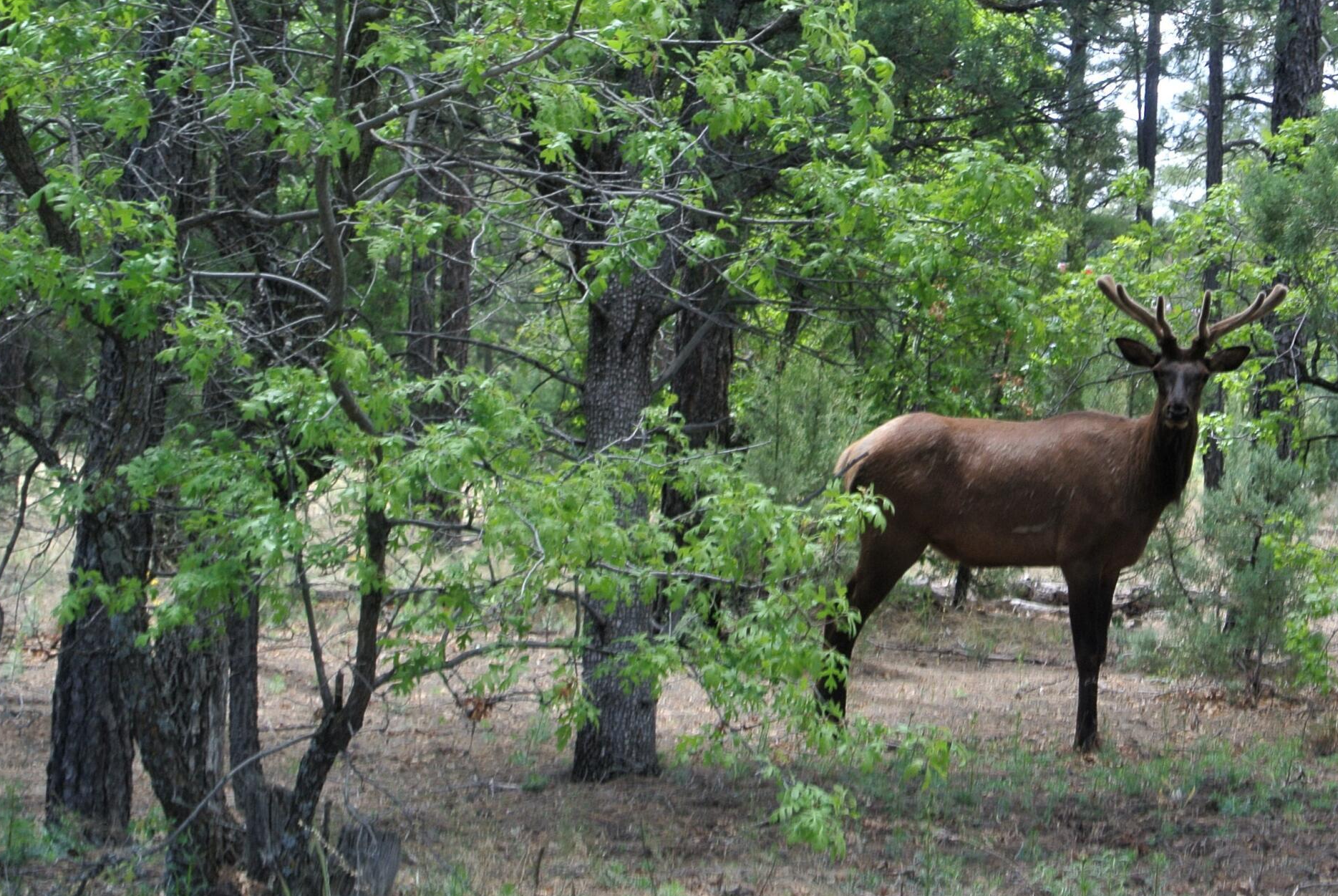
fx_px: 4837
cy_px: 415
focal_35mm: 130
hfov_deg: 15.7
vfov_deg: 10.6
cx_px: 986
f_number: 5.6
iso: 100
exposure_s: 1/80
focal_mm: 30
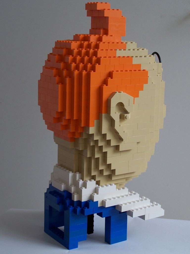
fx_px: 490
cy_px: 127
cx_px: 95
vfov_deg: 29.0
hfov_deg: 21.9
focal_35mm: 67
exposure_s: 1/125
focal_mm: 11.1
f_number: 3.2
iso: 80
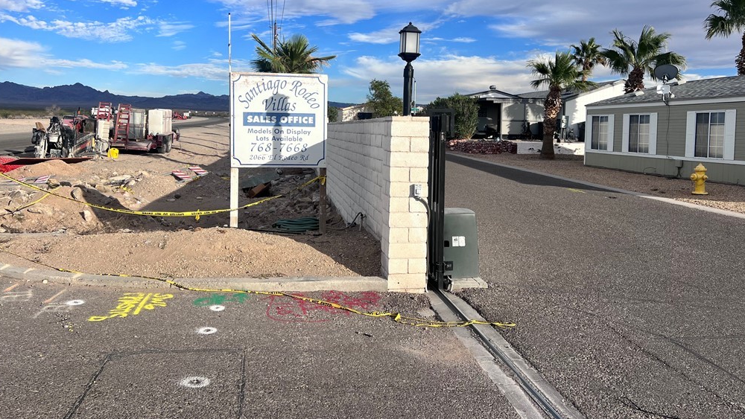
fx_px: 573
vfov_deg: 39.9
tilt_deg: -4.7
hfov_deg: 66.1
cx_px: 373
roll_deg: -1.8
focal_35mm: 29
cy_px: 154
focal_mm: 5.7
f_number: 1.5
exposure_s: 1/3460
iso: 50
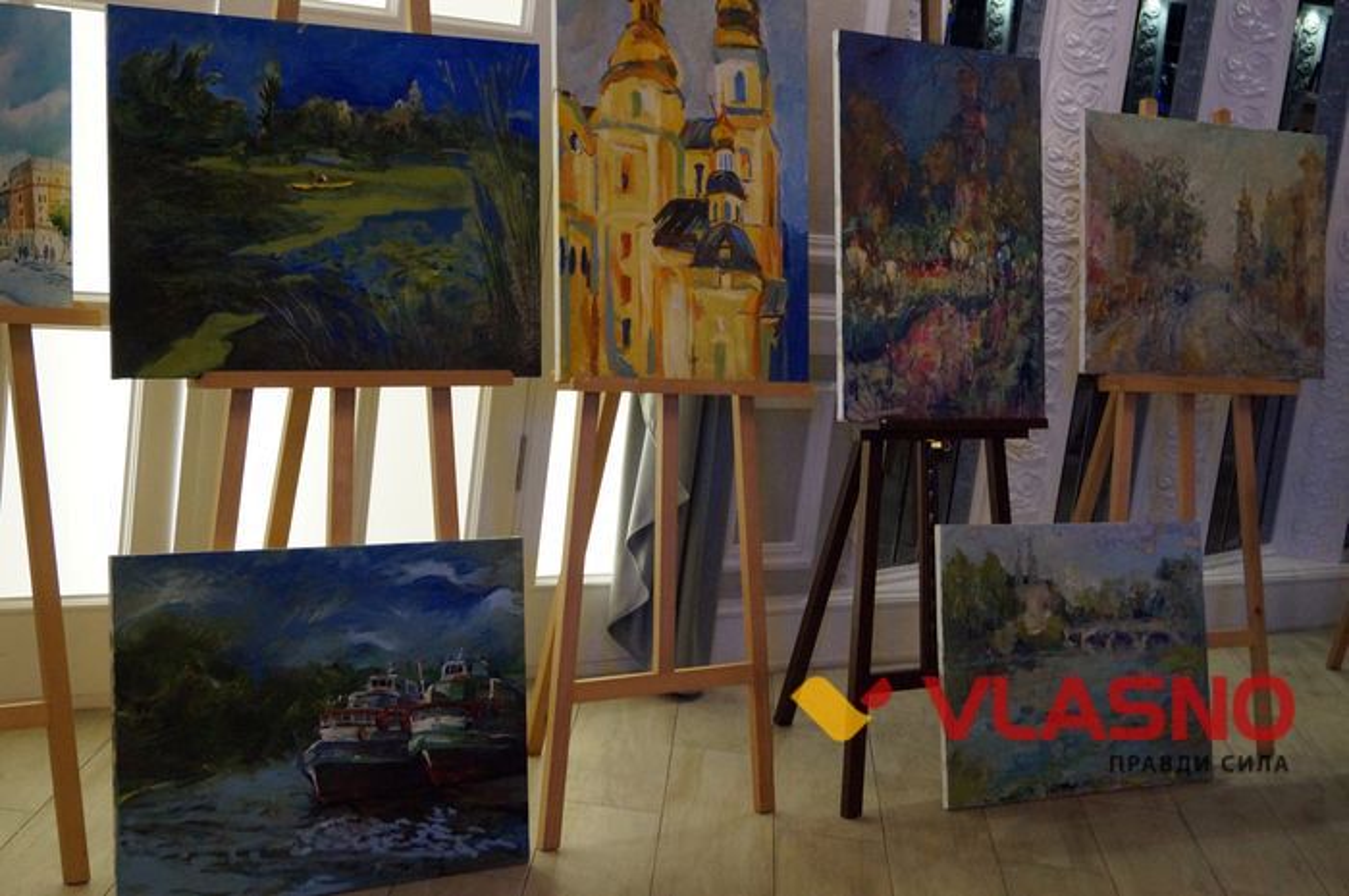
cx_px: 674
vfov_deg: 25.7
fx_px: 1965
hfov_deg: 37.9
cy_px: 448
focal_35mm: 52
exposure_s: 1/125
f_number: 5
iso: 3200
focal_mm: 35
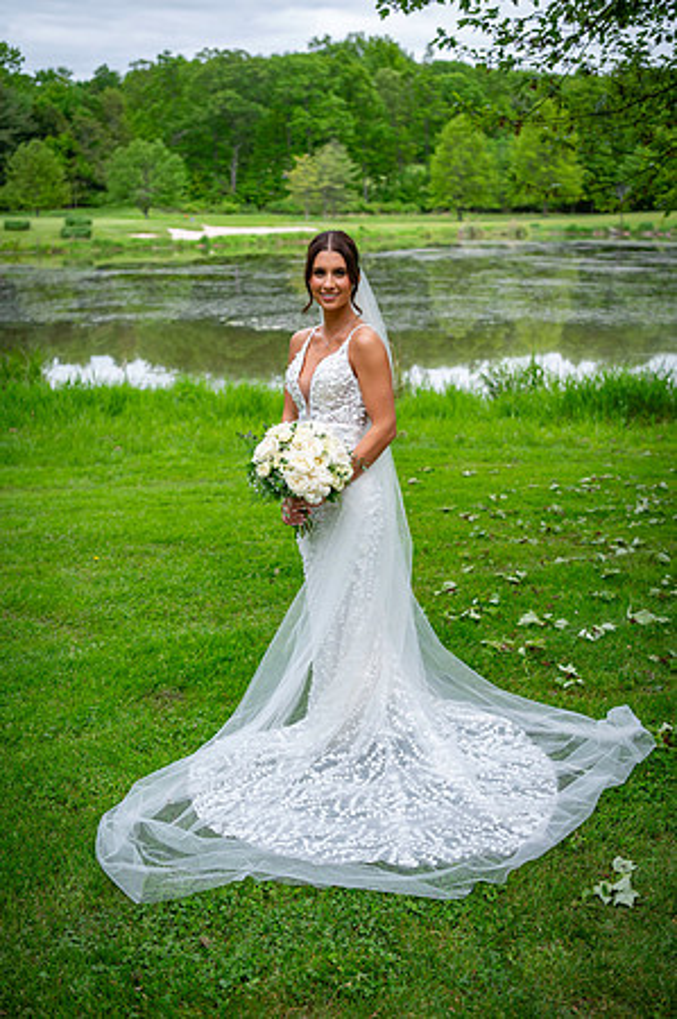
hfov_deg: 35.0
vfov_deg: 50.7
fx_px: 1074
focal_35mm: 38
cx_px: 338
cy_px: 510
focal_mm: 38
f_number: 3.2
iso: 400
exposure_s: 1/1000
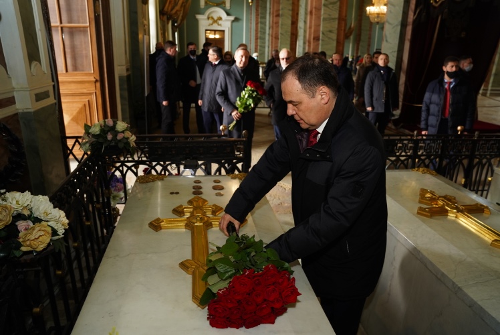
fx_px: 357
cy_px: 168
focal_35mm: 26
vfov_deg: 50.1
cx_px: 250
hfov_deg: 70.0
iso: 1600
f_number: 4
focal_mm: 25.7
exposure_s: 1/160
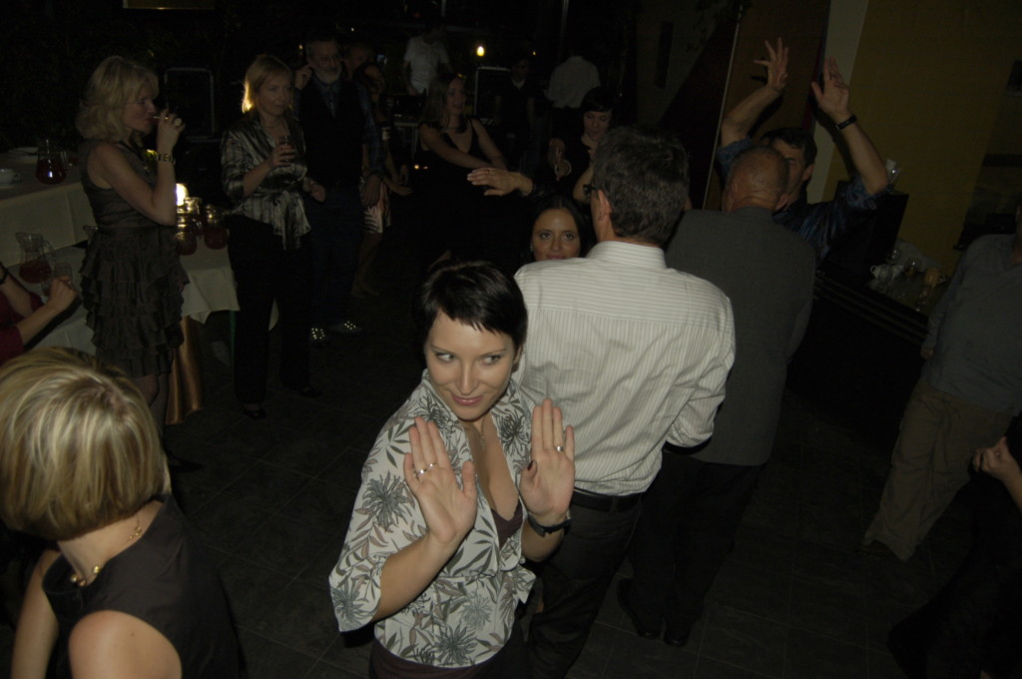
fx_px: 766
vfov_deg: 47.8
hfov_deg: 67.4
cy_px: 340
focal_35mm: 27
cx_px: 511
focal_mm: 18
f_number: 3.5
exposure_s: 1/60
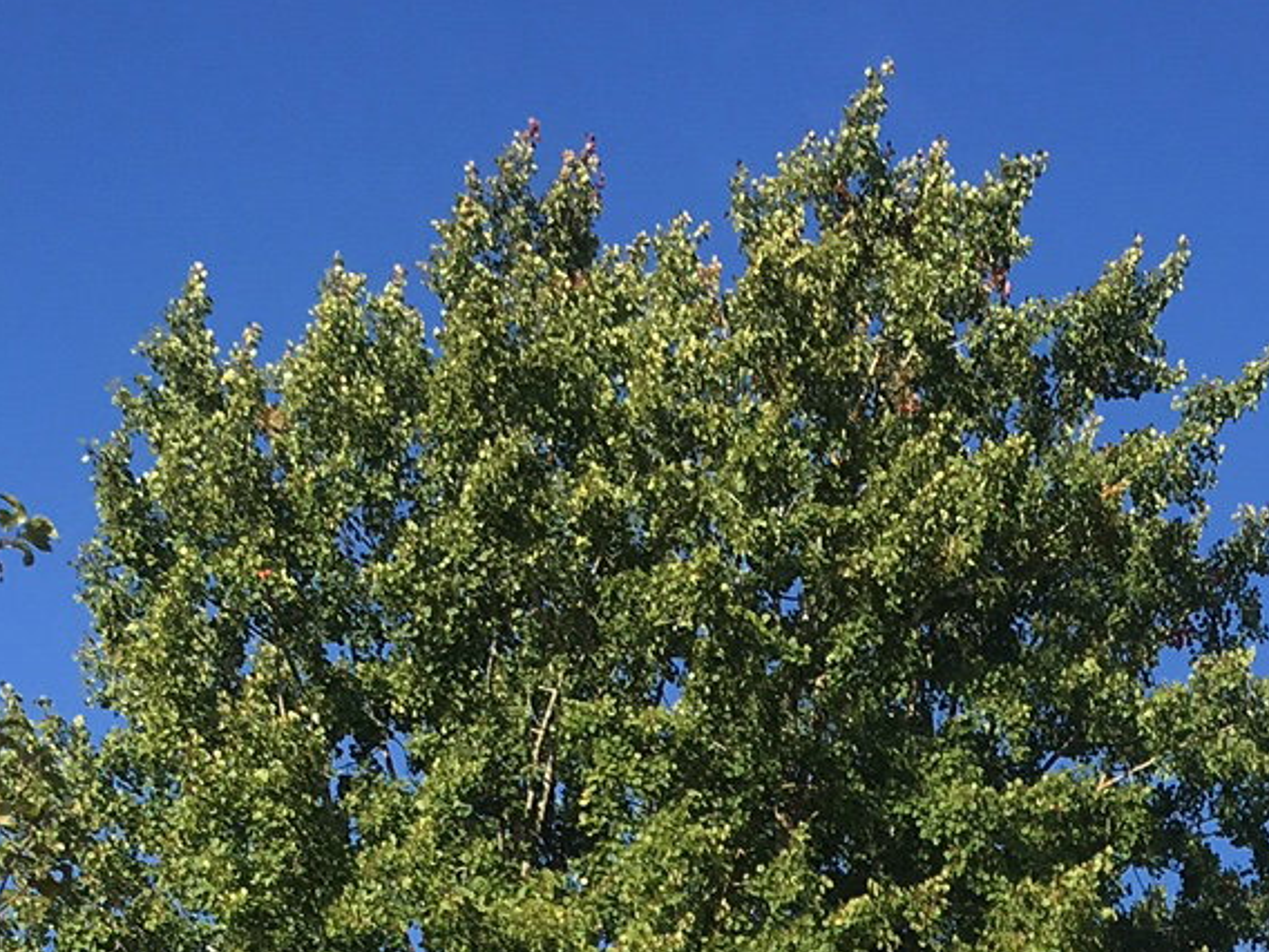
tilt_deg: +11.5
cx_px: 1095
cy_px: 1636
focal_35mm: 103
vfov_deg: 13.2
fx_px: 3776
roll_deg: -0.4
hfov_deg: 18.8
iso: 25
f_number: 2.2
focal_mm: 4.15
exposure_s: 1/1261
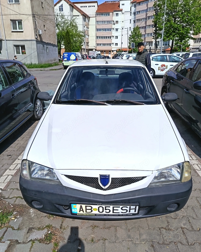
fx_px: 193
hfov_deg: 54.9
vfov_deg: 66.0
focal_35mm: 26
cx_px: 102
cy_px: 134
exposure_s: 1/1340
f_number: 1.75
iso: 100
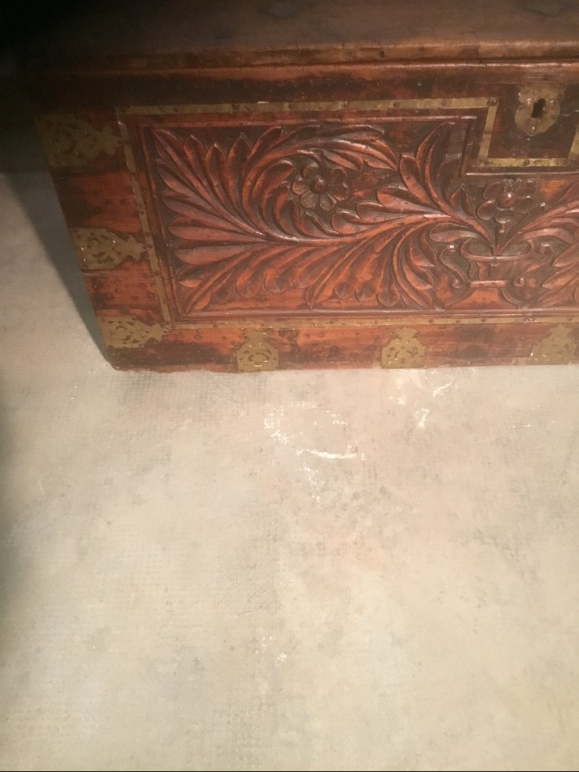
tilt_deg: -47.6
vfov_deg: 58.4
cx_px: 290
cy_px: 386
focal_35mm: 31
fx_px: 691
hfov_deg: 45.4
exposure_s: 1/17
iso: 250
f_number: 2.4
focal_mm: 3.3
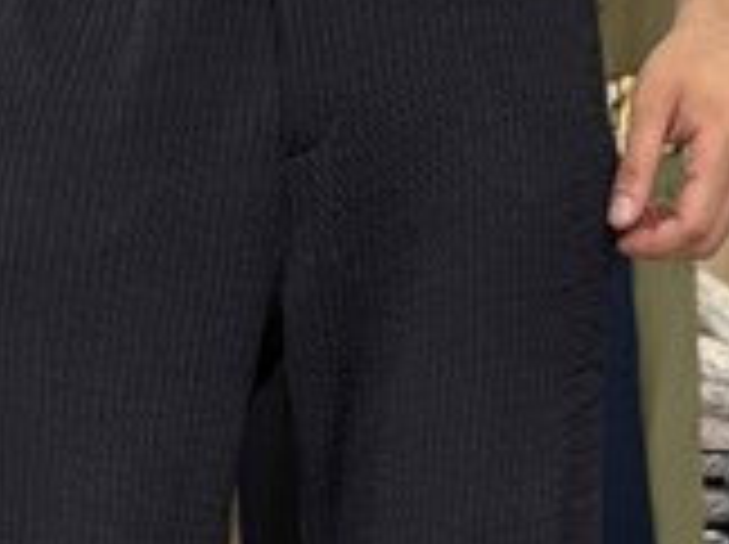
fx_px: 1661
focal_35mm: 79
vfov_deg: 17.4
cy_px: 713
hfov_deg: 24.6
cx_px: 238
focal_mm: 6.76
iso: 80
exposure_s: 1/121
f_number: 1.78
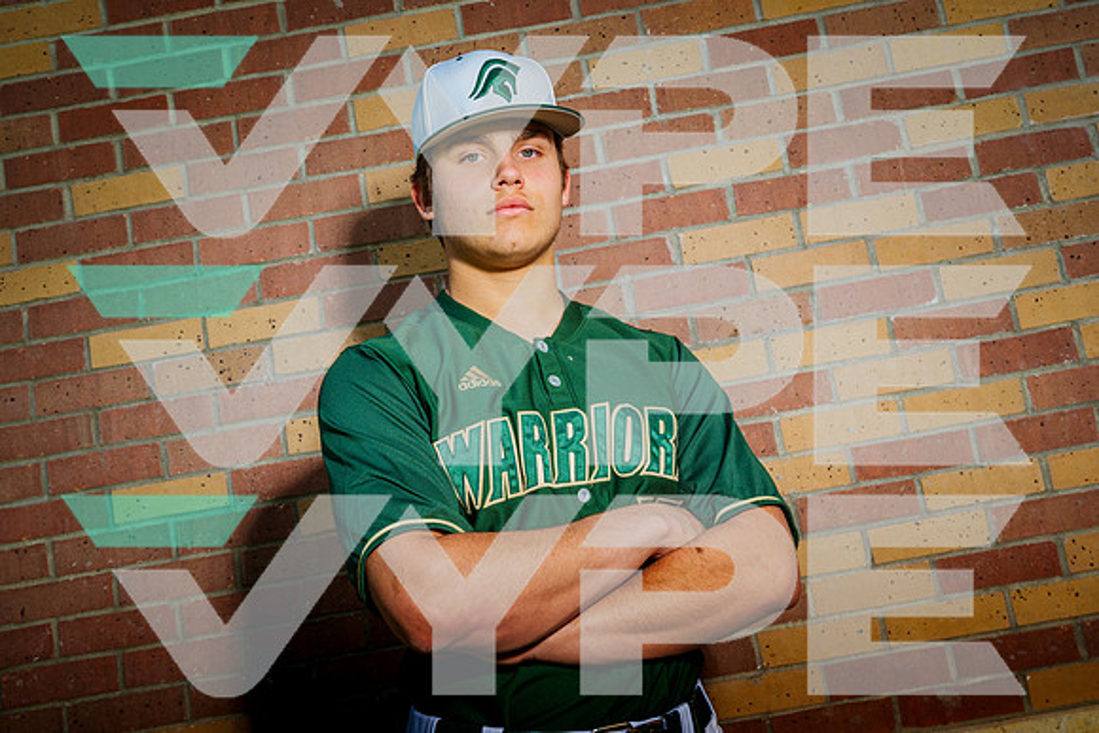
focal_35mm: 38
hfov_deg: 50.7
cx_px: 550
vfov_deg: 35.1
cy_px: 366
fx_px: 1160
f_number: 11
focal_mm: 38
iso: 100
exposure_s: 1/125
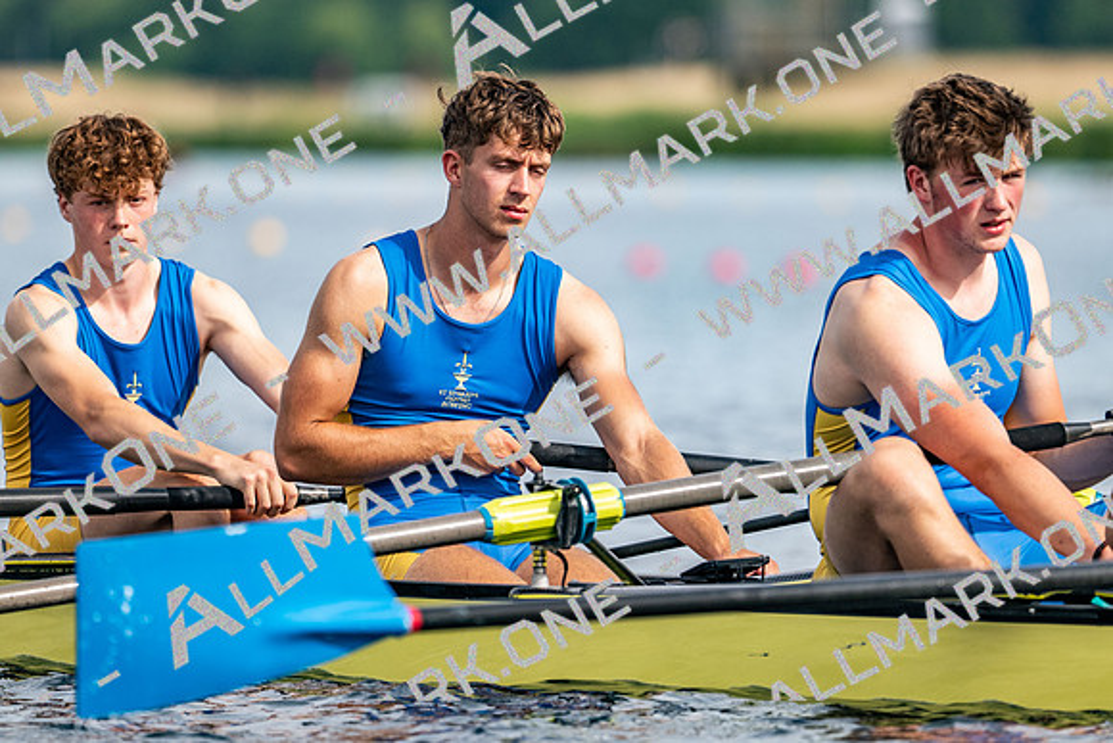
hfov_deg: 3.4
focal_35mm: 600
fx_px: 18563
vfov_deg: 2.3
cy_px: 372
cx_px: 556
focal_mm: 400
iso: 320
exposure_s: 1/2500
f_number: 4.5
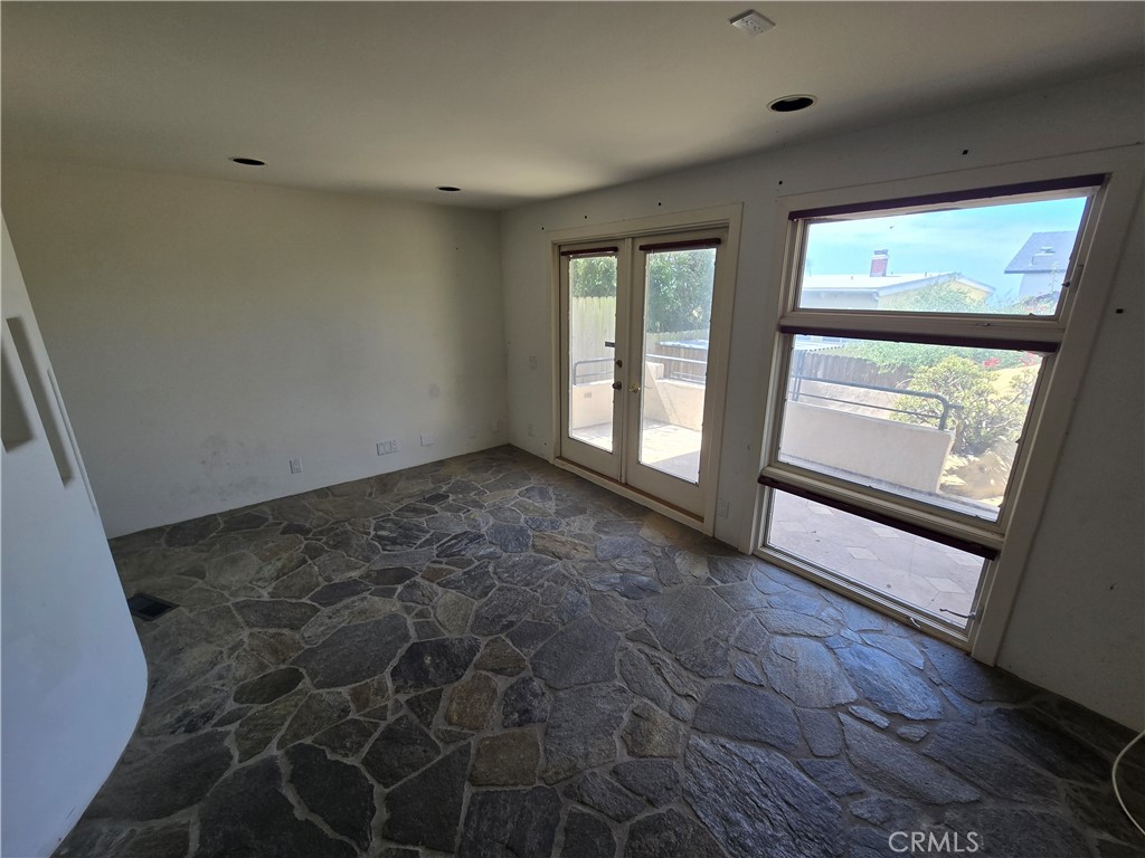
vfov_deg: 89.9
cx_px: 572
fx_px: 430
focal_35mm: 13
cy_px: 429
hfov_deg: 106.2
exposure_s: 1/123
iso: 50
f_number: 2.2
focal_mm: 2.2
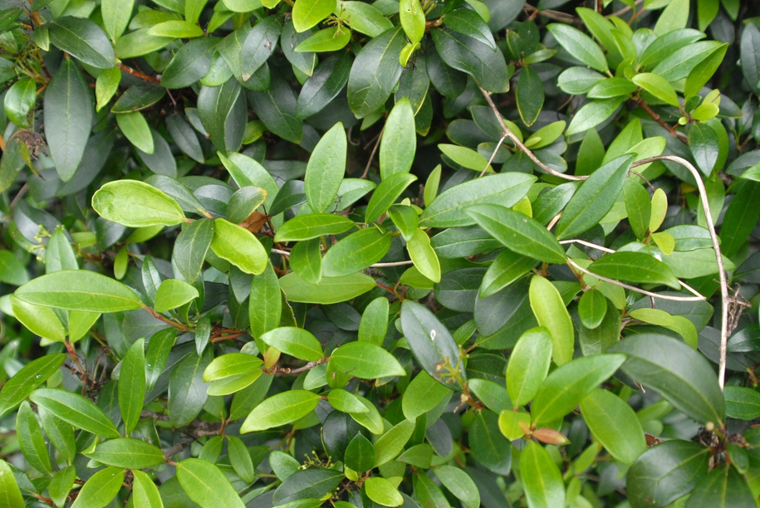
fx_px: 993
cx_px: 385
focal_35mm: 47
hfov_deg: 41.9
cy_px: 278
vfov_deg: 28.7
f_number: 6.3
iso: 400
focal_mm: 28
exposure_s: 1/160
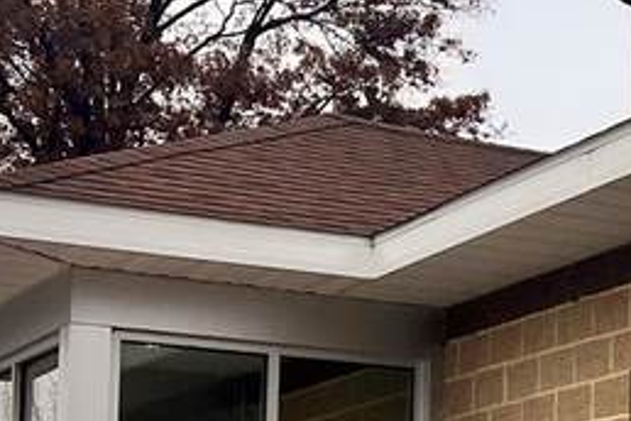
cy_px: 538
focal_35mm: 134
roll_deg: +1.0
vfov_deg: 10.0
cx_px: 1323
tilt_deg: +2.4
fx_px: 2349
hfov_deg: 13.0
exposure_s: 1/1079
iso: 50
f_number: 1.5
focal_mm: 5.7
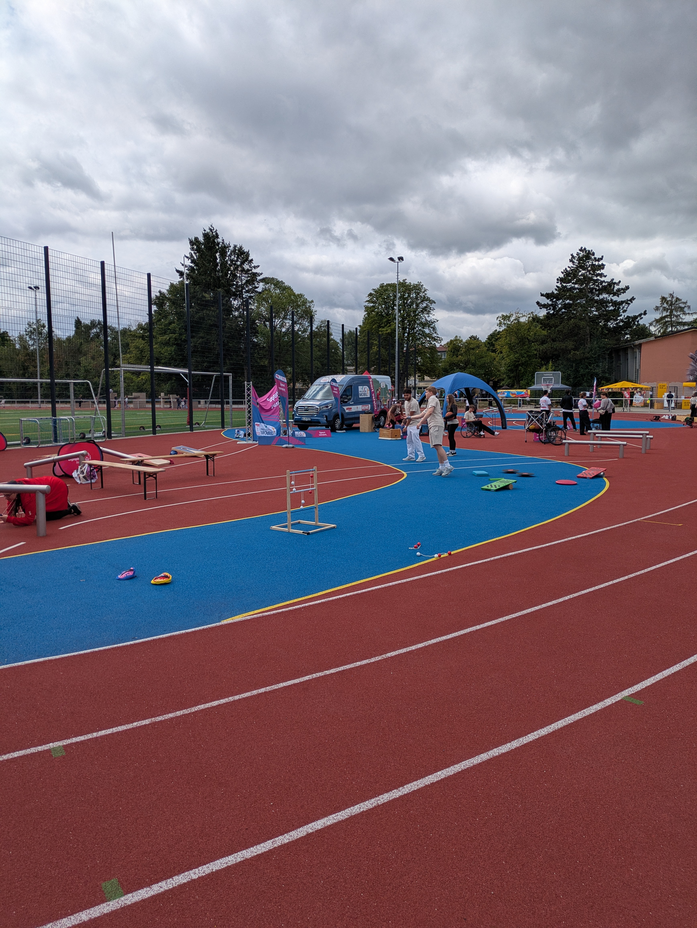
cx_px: 348
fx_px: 671
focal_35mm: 25
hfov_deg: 54.9
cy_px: 464
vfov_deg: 69.4
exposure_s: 1/3745
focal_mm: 5.43
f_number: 1.89
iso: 43
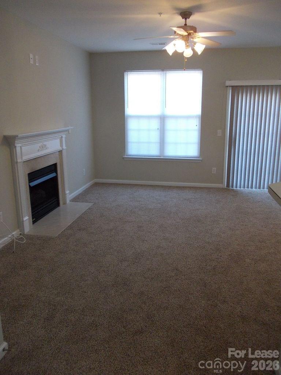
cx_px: 140
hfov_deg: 49.7
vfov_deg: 63.4
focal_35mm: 28
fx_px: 303
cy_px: 188
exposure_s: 1/25
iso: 160
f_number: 2.7
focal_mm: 4
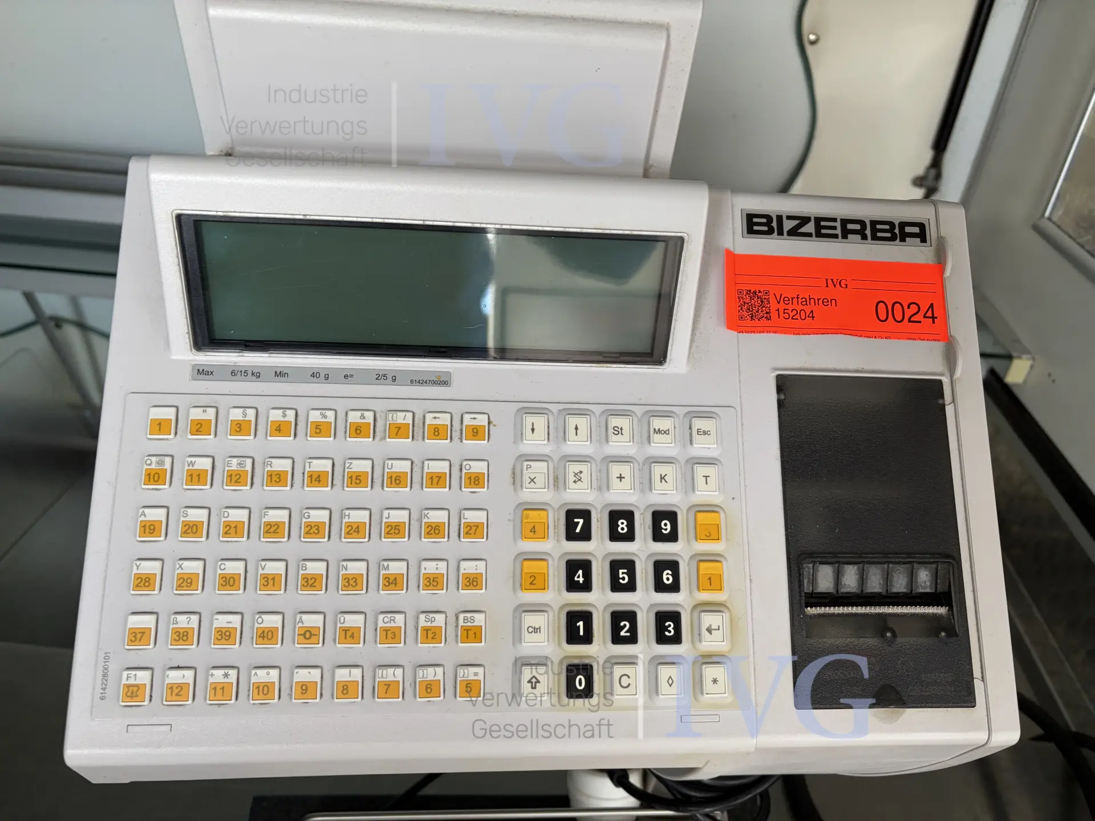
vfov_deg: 53.1
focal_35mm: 26
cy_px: 410
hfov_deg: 67.3
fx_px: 822
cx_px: 548
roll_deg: -2.7
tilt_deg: -36.2
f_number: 1.6
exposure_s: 1/116
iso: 125
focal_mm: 5.96
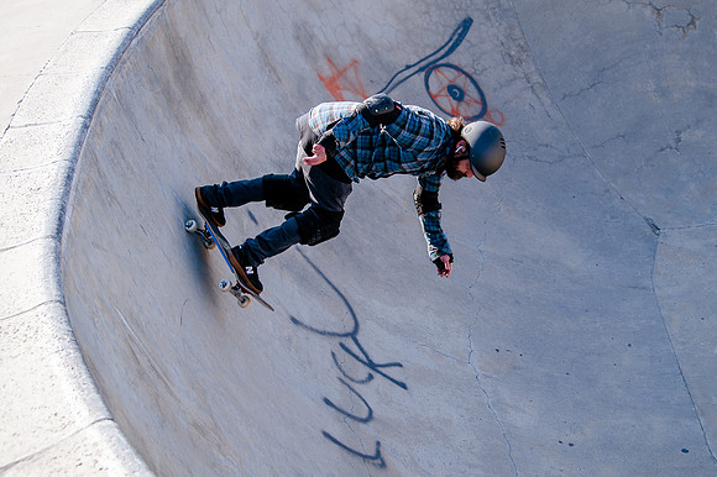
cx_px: 410
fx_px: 976
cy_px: 210
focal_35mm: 49
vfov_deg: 27.4
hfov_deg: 40.2
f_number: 4.5
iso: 200
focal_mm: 40
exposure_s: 1/500
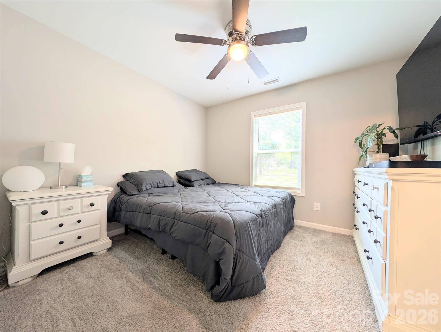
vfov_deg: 94.6
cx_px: 220
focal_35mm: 12
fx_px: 153
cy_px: 166
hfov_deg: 110.5
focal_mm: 2.23
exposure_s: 1/120
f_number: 1.95
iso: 81
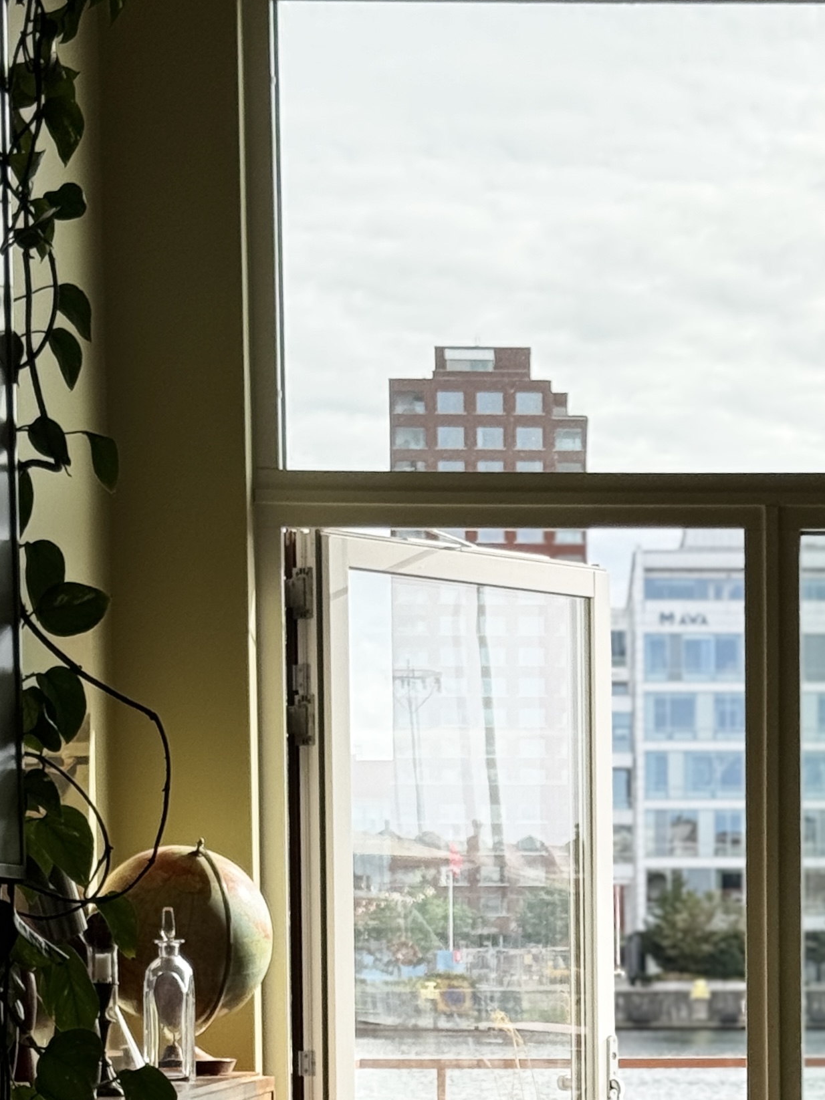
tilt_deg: -2.8
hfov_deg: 13.2
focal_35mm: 111
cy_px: 1129
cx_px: 788
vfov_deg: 17.3
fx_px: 3528
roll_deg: -2.7
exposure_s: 1/1681
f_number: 1.78
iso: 64
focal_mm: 6.76
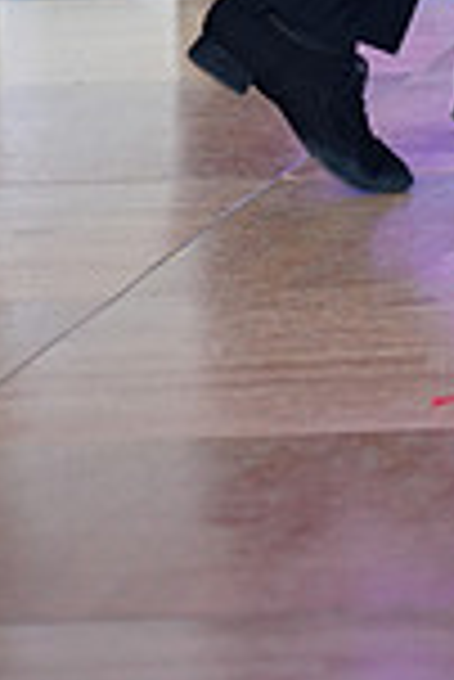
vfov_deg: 2.7
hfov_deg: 1.8
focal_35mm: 767
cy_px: -590
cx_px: 780
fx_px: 14475
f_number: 2.8
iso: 2000
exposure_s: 1/500
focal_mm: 200
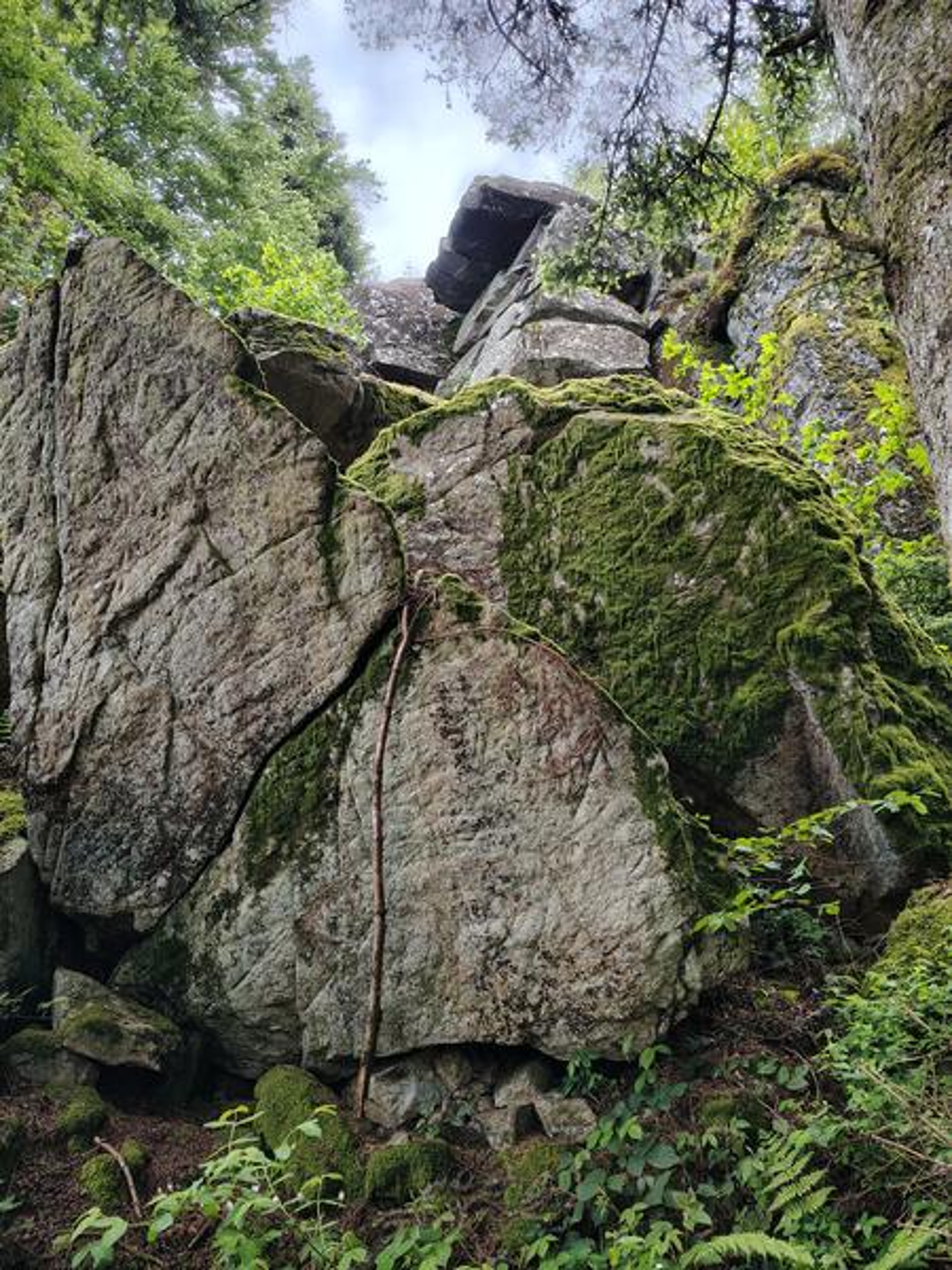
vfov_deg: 71.6
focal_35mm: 24
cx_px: 476
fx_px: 880
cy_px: 635
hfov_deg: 56.8
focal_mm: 5.56
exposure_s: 1/100
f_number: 1.8
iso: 128
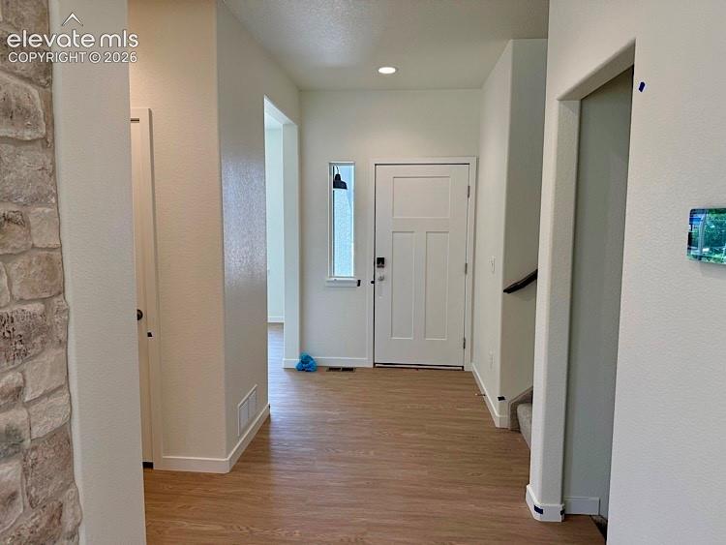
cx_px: 363
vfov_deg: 56.8
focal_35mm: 24
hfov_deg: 71.6
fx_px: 504
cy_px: 272
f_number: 1.78
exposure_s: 1/257
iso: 100
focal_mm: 6.76
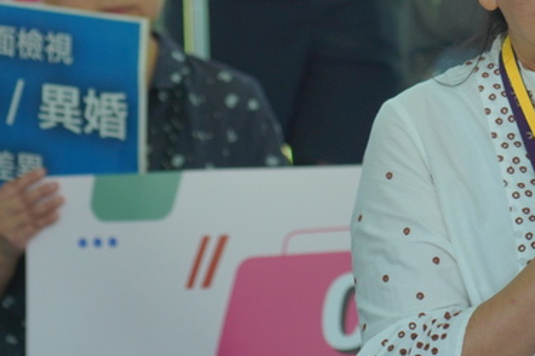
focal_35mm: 257
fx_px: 3817
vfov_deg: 5.3
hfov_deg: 8.0
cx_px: 556
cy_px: 72
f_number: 5.6
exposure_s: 1/100
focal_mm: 120
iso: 1250
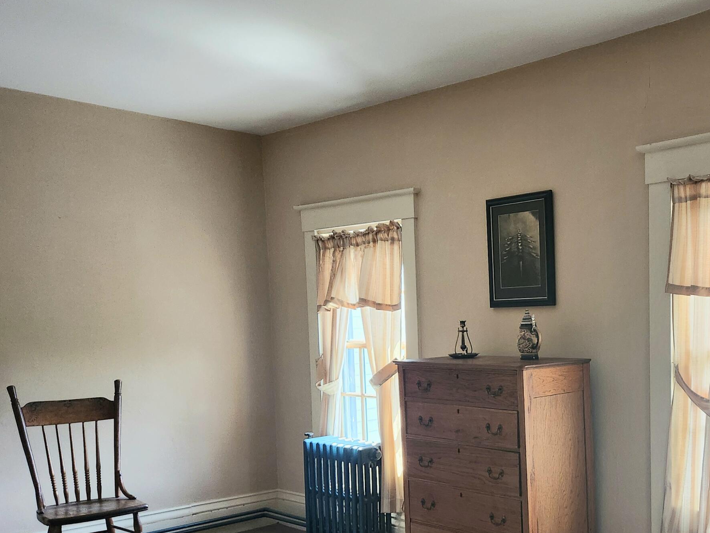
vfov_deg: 36.2
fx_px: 800
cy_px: 379
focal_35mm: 39
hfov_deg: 45.0
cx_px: 589
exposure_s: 1/120
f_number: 1.8
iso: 250
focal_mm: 5.4
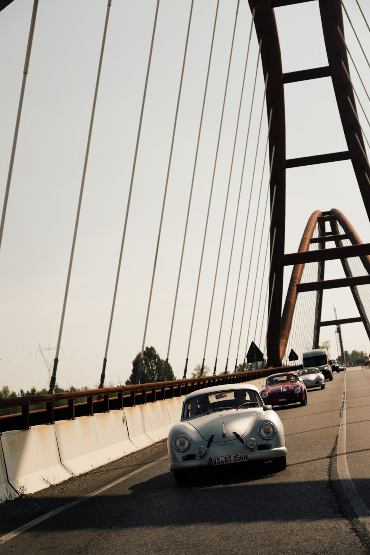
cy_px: 278
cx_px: 185
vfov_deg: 31.0
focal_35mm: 65
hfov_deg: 20.9
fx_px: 1002
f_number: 4
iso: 100
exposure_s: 1/800
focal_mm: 65
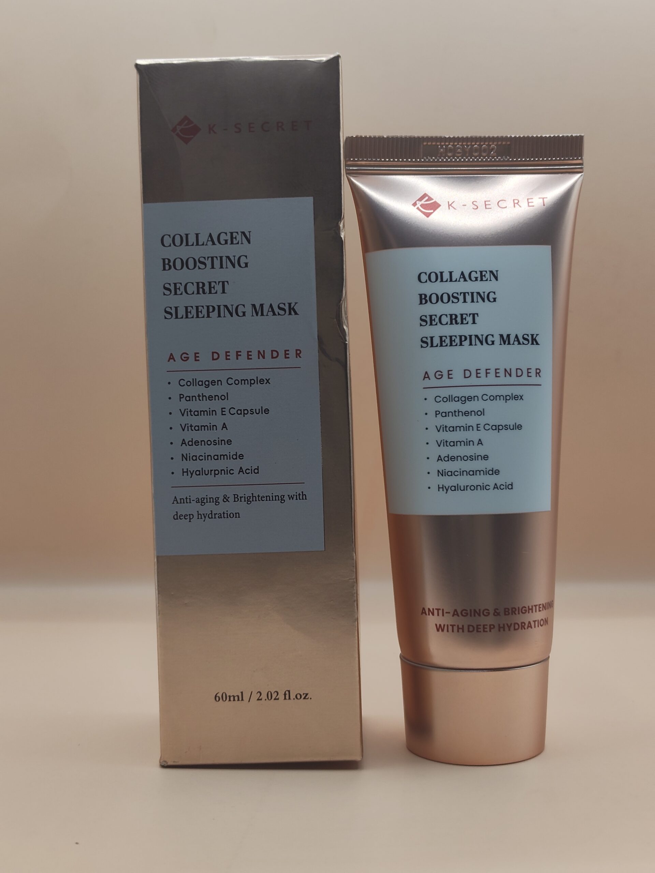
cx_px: 328
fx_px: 1261
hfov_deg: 29.1
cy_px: 436
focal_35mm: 50
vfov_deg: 38.2
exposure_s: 1/100
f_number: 1.88
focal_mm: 5.56
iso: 88
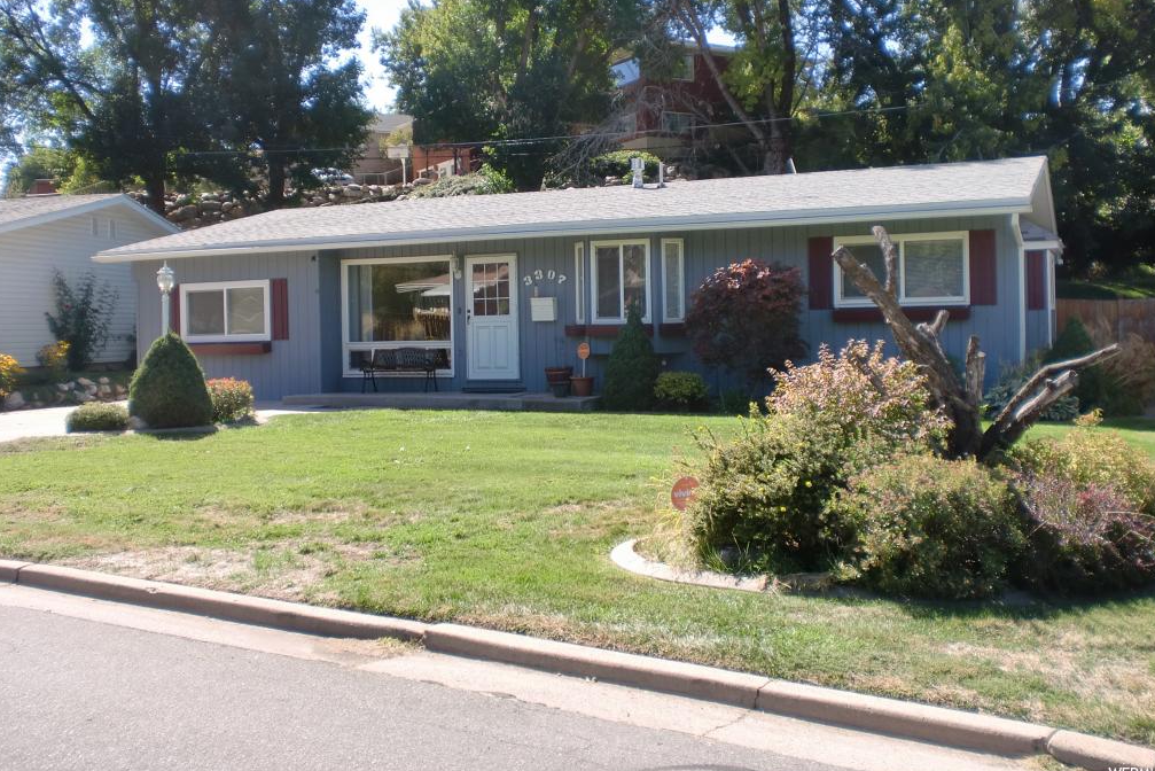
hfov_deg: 51.9
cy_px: 341
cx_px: 580
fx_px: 1187
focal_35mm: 37
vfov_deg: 35.9
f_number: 3.1
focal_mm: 6.3
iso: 64
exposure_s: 1/400
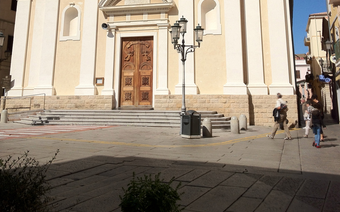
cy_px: -5
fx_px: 463
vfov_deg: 24.5
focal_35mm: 50
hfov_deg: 40.3
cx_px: 169
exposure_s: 1/4255
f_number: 2.4
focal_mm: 4.28
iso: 64
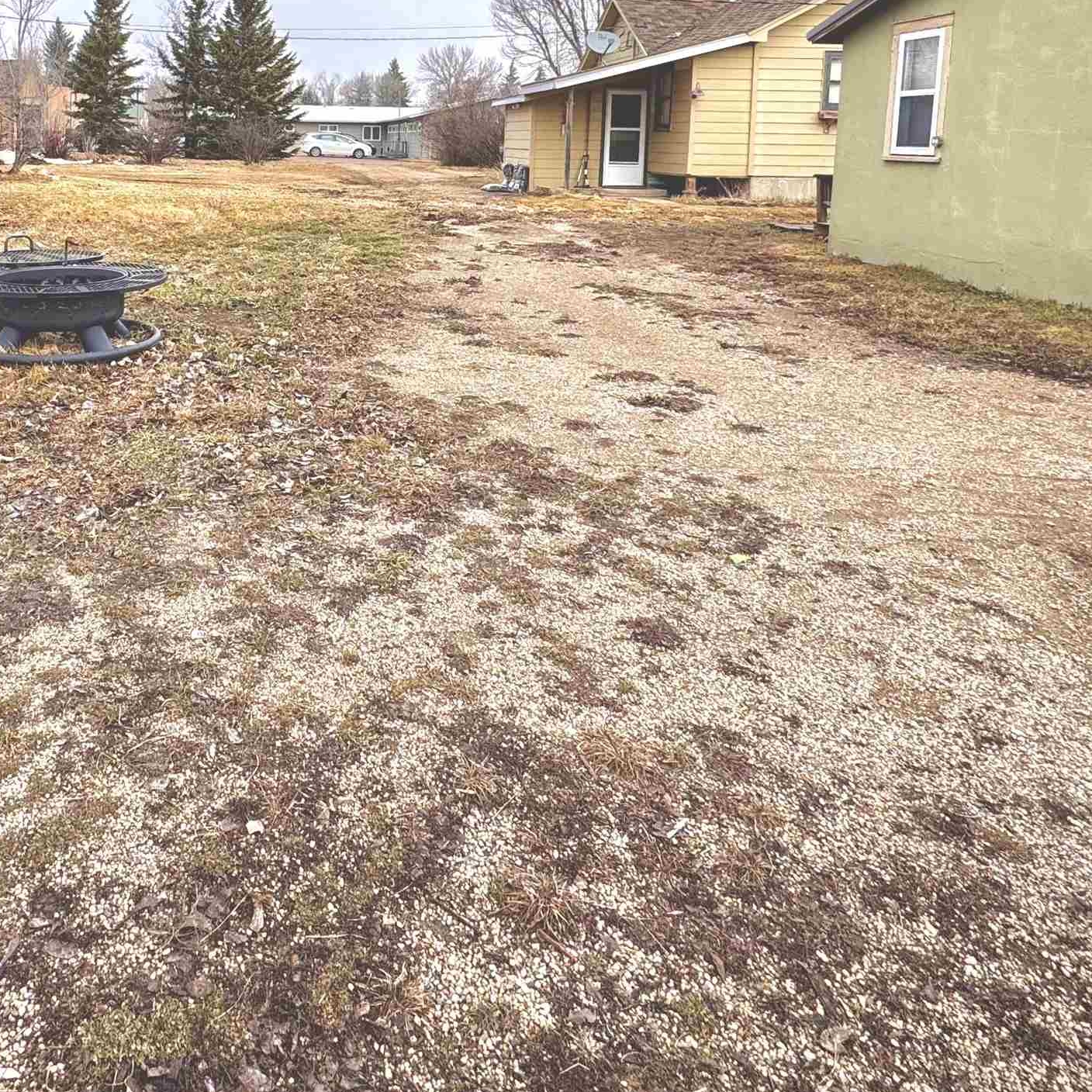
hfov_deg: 56.5
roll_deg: -1.2
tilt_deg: -4.7
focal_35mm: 27
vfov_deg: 55.0
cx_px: 292
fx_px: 964
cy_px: 221
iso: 40
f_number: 2.2
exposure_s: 1/636
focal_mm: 2.22
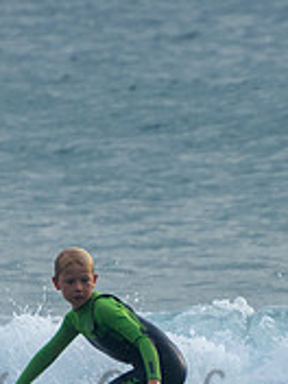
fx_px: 21110
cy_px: 385
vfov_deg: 1.0
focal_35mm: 1903
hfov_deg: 0.8
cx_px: 192
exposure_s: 1/400
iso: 200
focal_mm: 400
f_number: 5.6
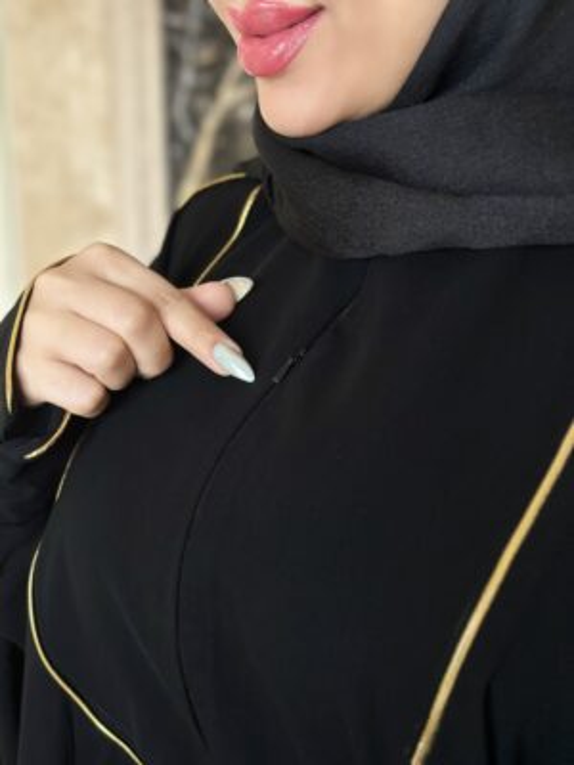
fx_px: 1061
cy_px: 382
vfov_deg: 39.7
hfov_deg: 30.3
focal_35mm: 48
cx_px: 287
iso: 160
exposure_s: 1/60
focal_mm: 6.86
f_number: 1.78
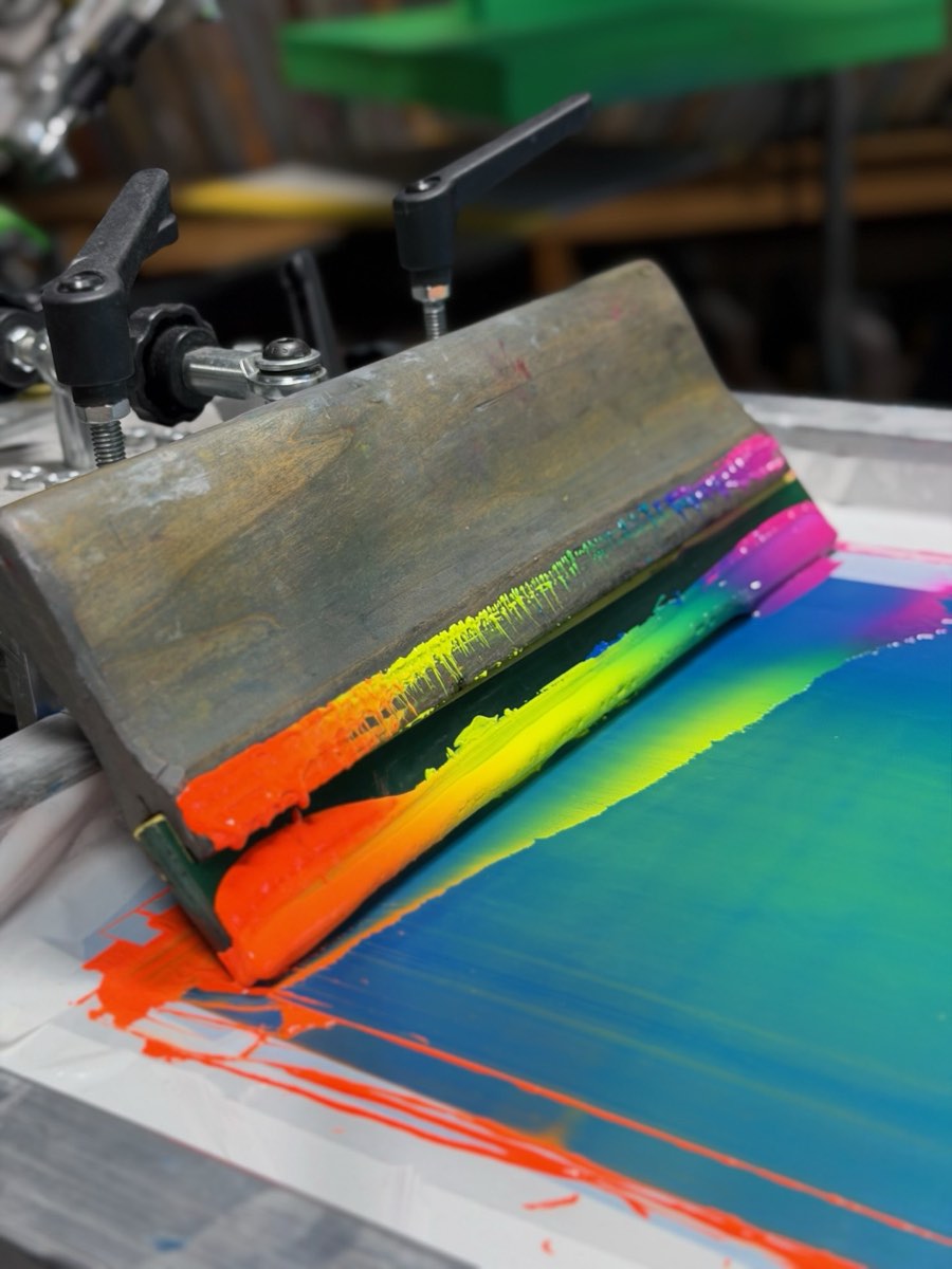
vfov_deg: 39.7
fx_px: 1760
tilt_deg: -21.0
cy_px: 634
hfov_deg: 30.3
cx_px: 476
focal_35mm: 48
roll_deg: +1.9
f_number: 1.78
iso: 64
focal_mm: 6.76
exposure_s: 1/458
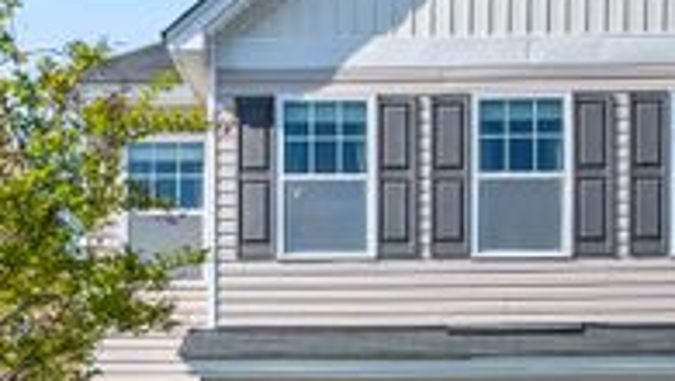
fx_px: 794
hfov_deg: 43.4
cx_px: 561
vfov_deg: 26.7
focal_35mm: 44
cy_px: 275
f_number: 6.3
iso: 200
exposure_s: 1/320
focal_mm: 11
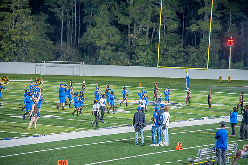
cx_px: 124
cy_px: 82
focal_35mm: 120
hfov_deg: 17.1
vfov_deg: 11.4
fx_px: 826
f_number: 4
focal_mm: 120
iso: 2000
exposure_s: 1/200
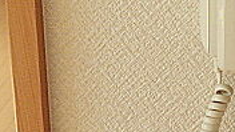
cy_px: -64
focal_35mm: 87
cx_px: 226
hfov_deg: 23.6
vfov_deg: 13.2
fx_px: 542
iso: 100
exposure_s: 1/125
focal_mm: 4
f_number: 3.1
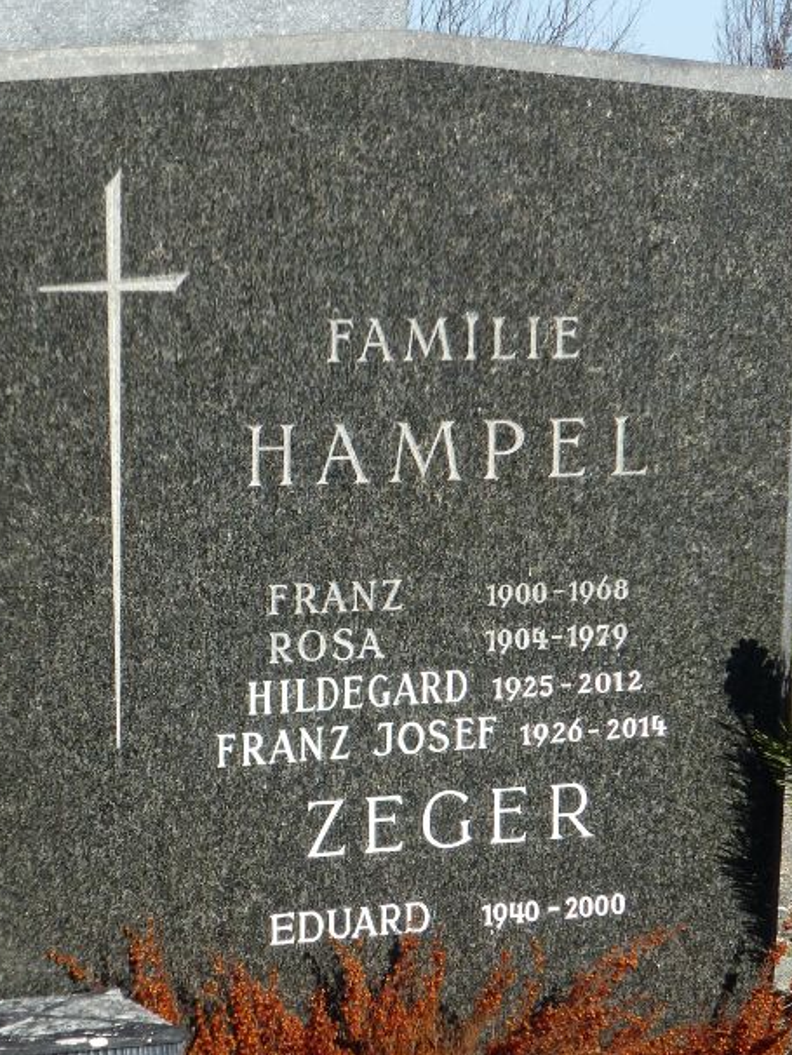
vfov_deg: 14.9
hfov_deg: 11.2
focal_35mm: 132
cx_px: 306
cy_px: 676
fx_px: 4024
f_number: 5
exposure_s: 1/500
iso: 100
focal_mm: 13.3
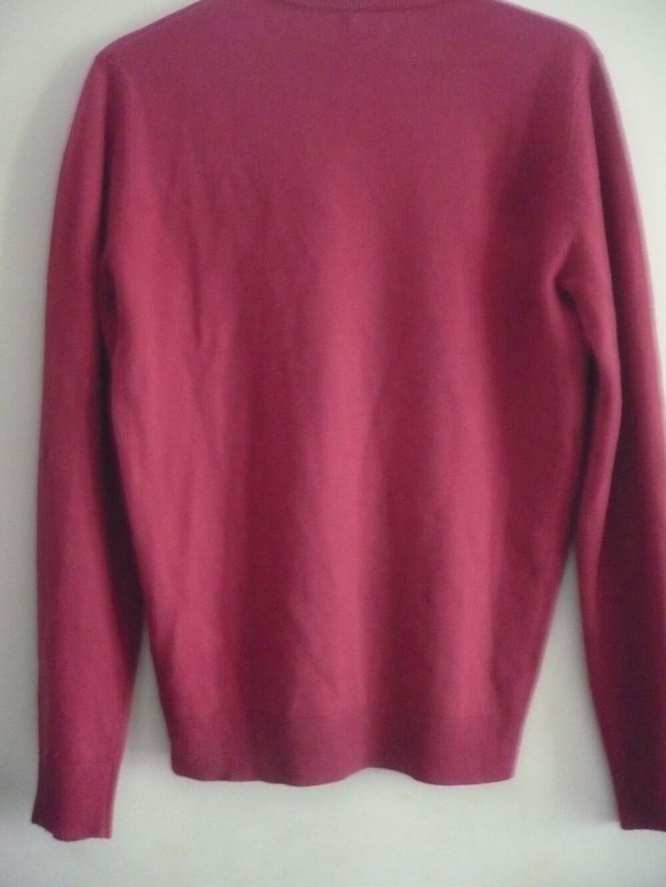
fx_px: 898
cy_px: 444
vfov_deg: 52.6
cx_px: 333
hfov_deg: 40.7
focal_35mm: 35
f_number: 2.8
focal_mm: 5.8
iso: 800
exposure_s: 1/10
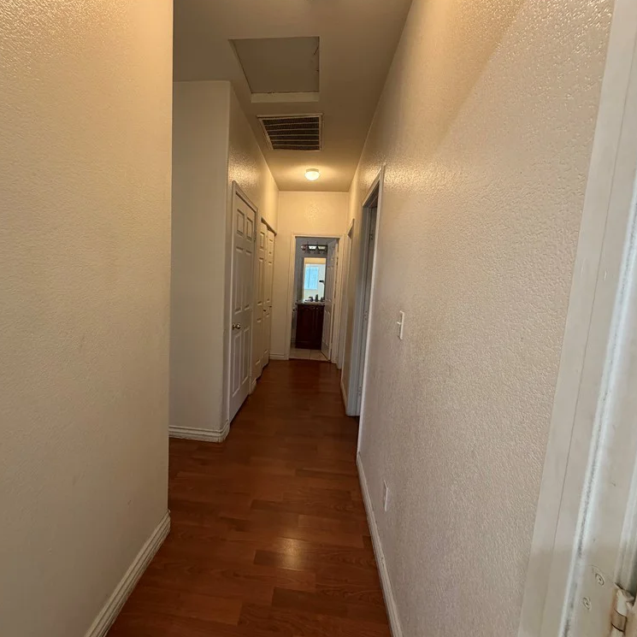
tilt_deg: -7.3
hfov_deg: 83.5
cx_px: 277
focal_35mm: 17
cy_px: 322
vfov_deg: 84.0
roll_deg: -2.0
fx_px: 354
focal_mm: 2.22
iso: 200
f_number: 2.2
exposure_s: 1/60
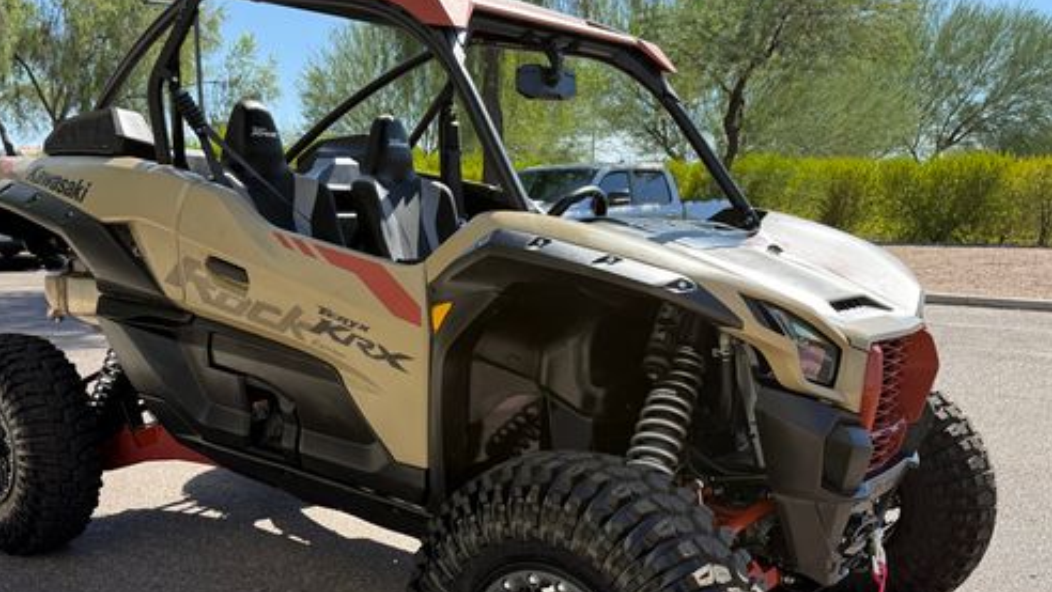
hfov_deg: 57.7
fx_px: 949
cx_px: 438
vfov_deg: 34.4
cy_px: 385
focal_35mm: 34
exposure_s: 1/2000
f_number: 1.78
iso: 100
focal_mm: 6.76
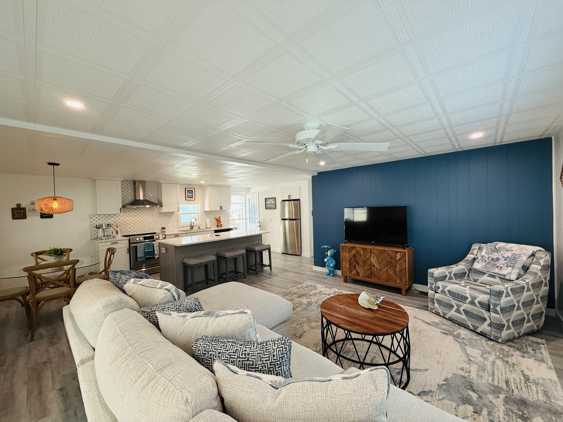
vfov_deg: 85.7
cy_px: 211
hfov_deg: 102.1
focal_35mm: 14
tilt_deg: -0.6
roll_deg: +1.1
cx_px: 282
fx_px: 228
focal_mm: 2.22
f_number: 2.2
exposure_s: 1/120
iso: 250
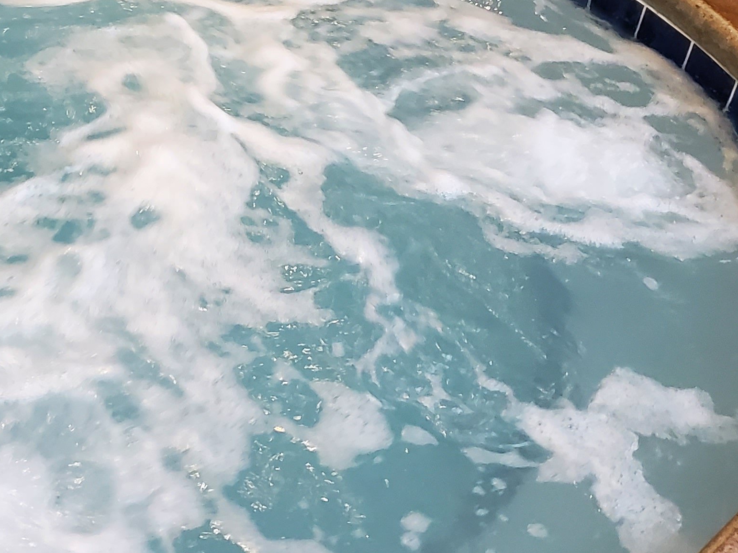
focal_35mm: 68
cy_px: 49
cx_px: 41
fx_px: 1450
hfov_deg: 27.3
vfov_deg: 21.1
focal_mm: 4.3
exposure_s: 1/39
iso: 200
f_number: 1.5
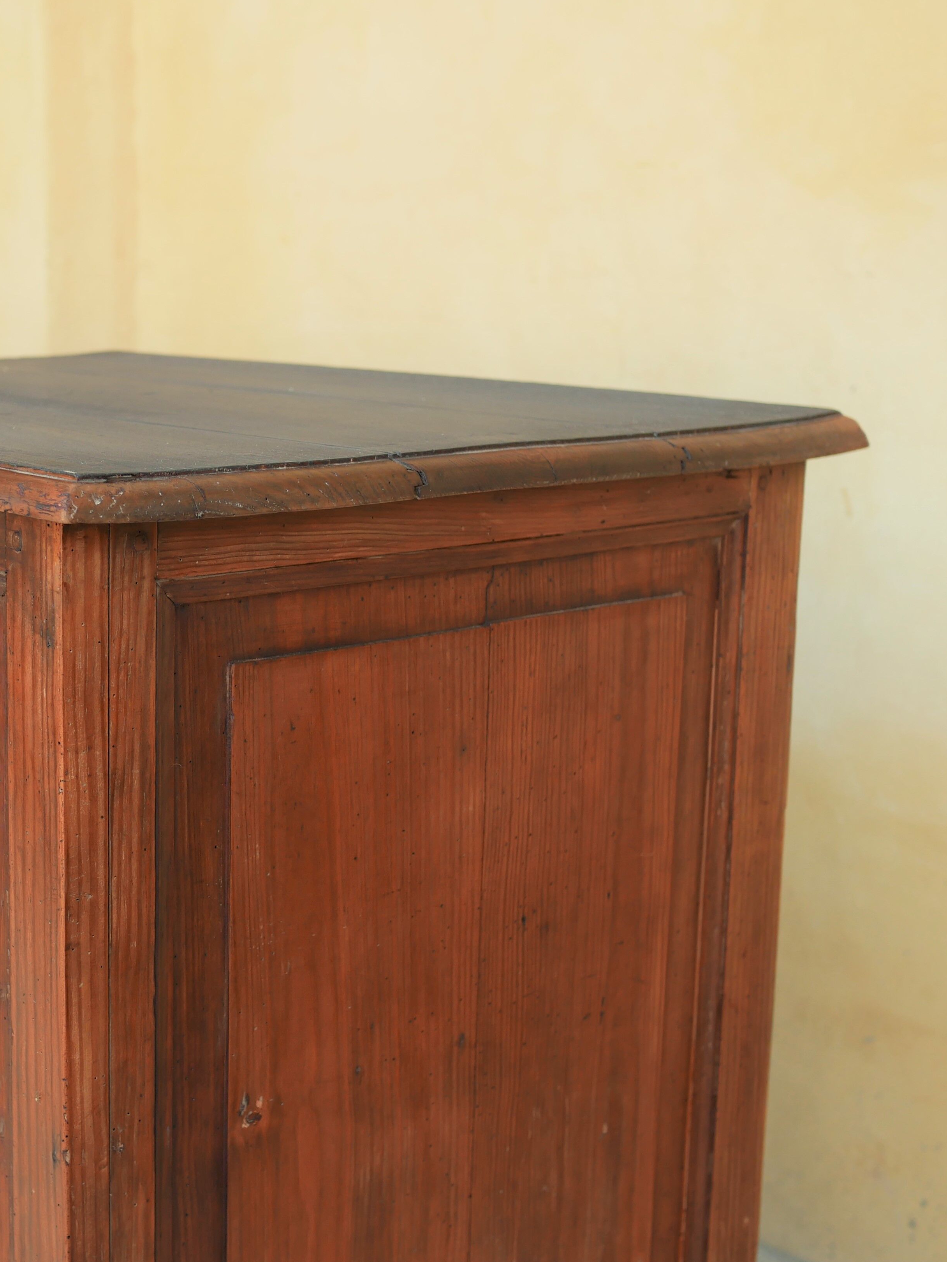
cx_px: 265
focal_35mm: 54
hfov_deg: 26.8
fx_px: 1969
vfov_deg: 35.5
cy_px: 630
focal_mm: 20
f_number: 2.5
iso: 200
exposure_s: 1/250
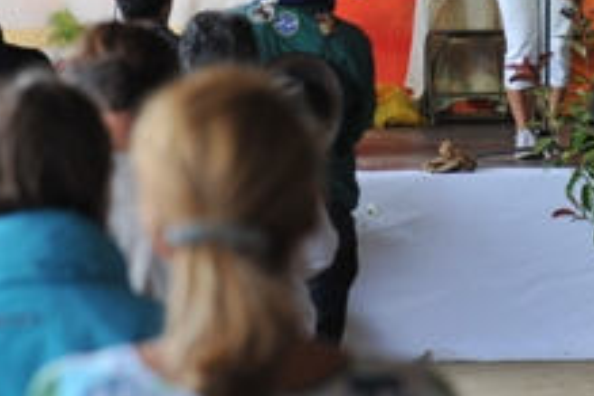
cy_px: -65
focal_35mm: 298
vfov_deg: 4.6
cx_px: 477
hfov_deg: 6.9
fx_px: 4917
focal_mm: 102
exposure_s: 1/400
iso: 800
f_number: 4.5
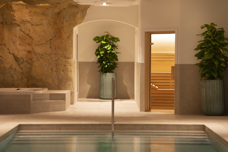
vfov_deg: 11.4
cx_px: 114
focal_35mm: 120
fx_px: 760
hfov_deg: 17.1
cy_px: 76
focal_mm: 120
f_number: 10
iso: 64
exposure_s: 3
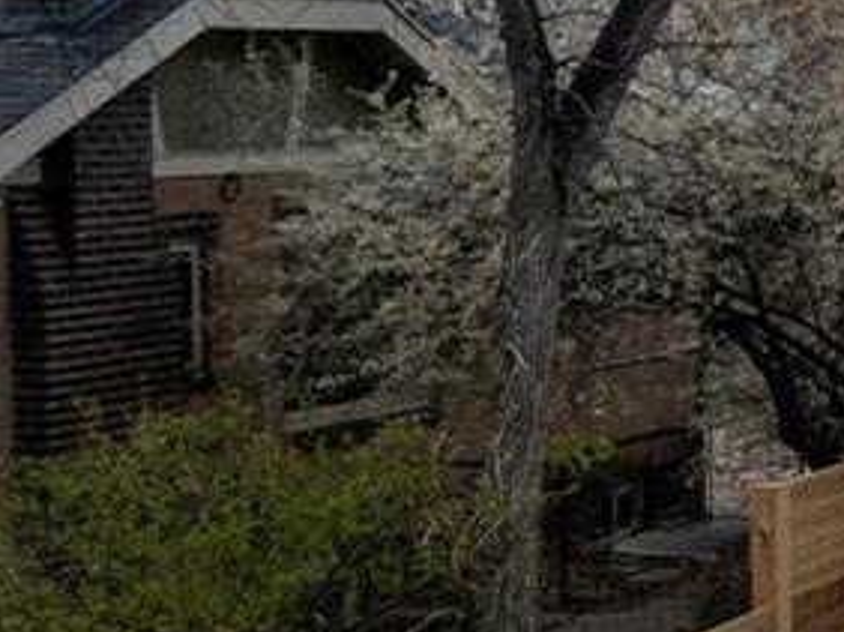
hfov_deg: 11.9
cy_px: 229
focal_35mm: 136
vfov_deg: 10.9
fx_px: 3313
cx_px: 2008
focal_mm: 12.29
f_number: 4
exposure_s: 1/5
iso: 100
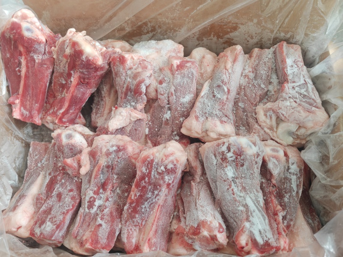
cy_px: 128
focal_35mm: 27
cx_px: 172
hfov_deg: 65.3
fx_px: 268
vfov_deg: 51.4
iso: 200
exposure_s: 1/100
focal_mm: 7.62
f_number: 1.6
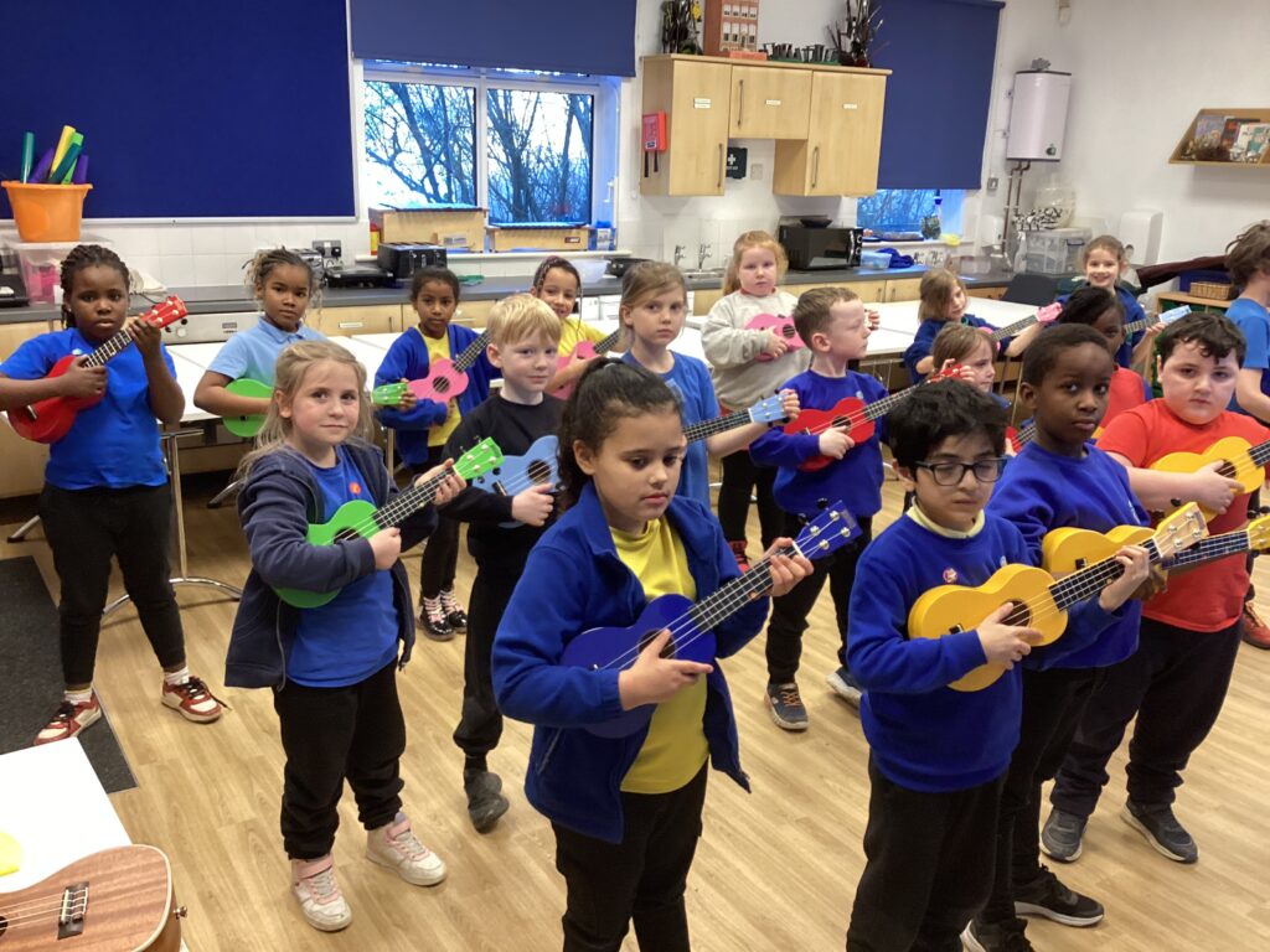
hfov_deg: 58.4
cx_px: 635
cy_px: 476
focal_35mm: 31
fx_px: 1137
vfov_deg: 45.4
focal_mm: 3.3
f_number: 2.4
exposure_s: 1/50
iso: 200
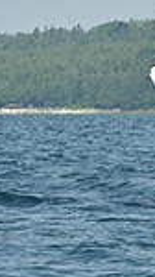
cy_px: 77
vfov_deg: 2.7
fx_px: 5953
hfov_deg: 1.5
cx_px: 526
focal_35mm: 812
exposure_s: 1/800
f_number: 11
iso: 320
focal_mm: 200
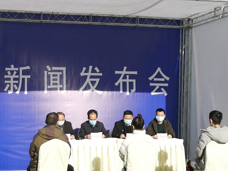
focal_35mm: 82
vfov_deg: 18.0
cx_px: 114
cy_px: 86
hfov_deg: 23.8
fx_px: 540
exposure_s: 1/704
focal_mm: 3.62
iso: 50
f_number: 1.8
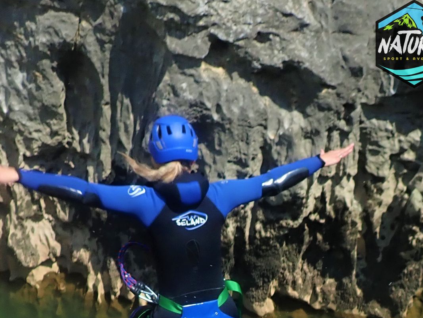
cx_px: 66
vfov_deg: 29.5
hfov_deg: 38.4
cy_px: 293
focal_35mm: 47
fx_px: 574
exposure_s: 1/200
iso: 100
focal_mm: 4.5
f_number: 8
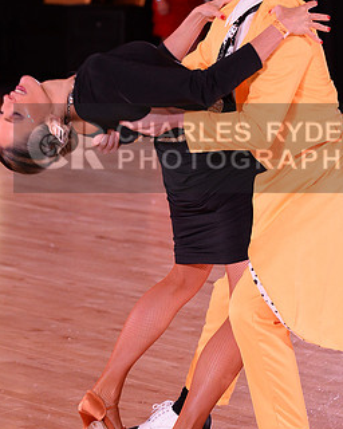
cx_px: 199
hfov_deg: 5.5
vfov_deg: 6.9
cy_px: 149
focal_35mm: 280
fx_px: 3553
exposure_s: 1/250
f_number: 6.3
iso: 4000
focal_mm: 165
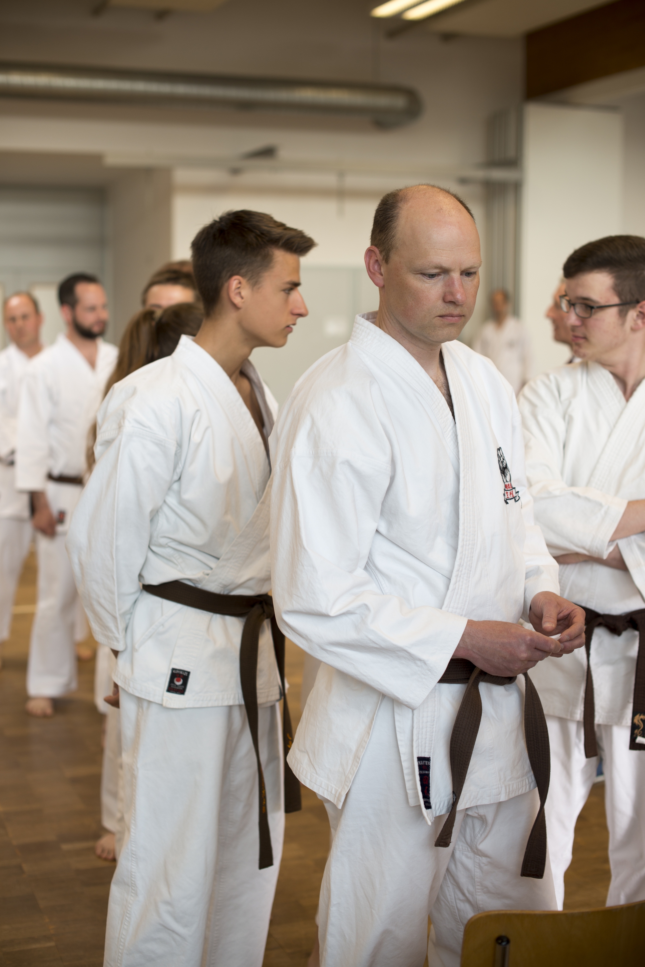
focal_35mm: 50
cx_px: 322
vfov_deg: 39.6
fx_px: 1343
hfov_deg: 27.0
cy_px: 484
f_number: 2.8
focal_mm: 50
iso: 100
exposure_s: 1/160
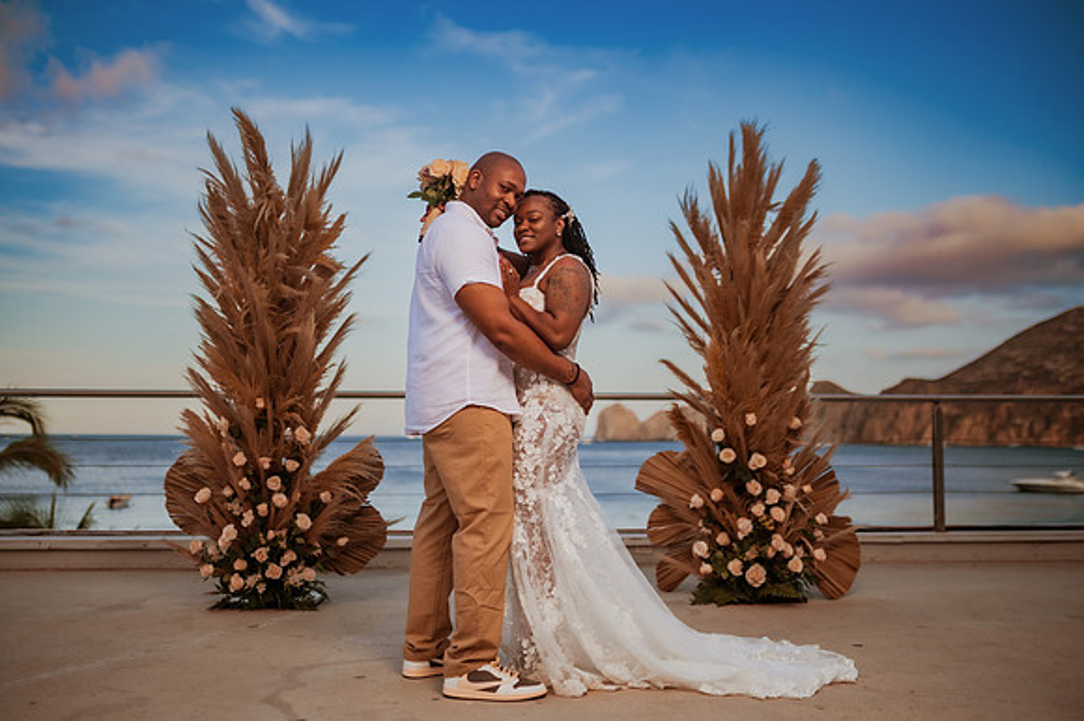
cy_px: 360
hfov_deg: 54.5
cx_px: 542
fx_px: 1053
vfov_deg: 37.8
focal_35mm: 35
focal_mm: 35
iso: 125
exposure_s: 1/8000
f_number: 1.6
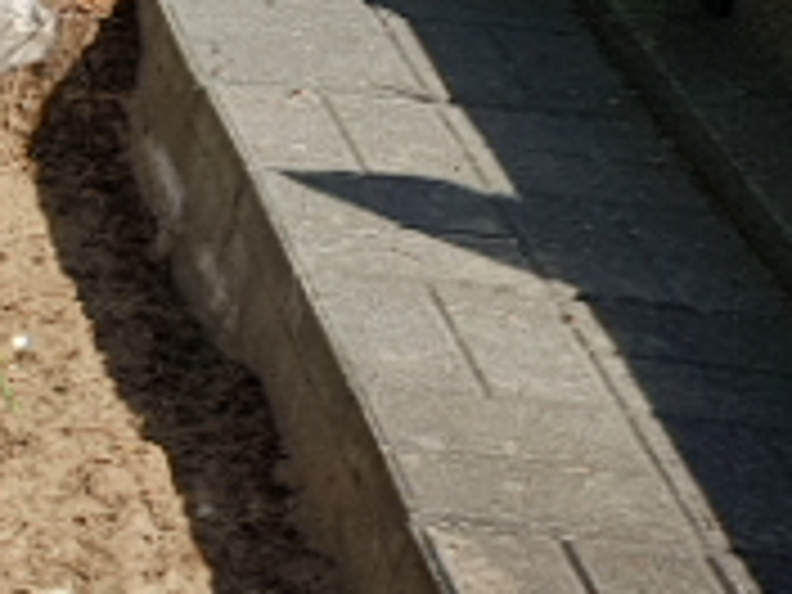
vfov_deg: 10.4
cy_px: 414
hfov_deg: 10.8
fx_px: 3249
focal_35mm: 142
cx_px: -1354
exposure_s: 1/1692
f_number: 1.7
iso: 40
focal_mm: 4.2
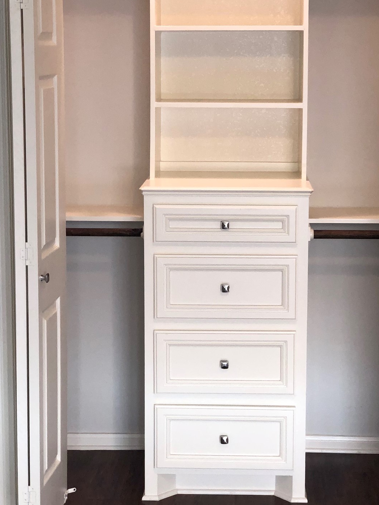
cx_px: 235
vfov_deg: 25.6
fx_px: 1109
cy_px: 189
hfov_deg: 19.4
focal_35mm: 76
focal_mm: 6
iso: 64
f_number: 2.4
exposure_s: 1/30
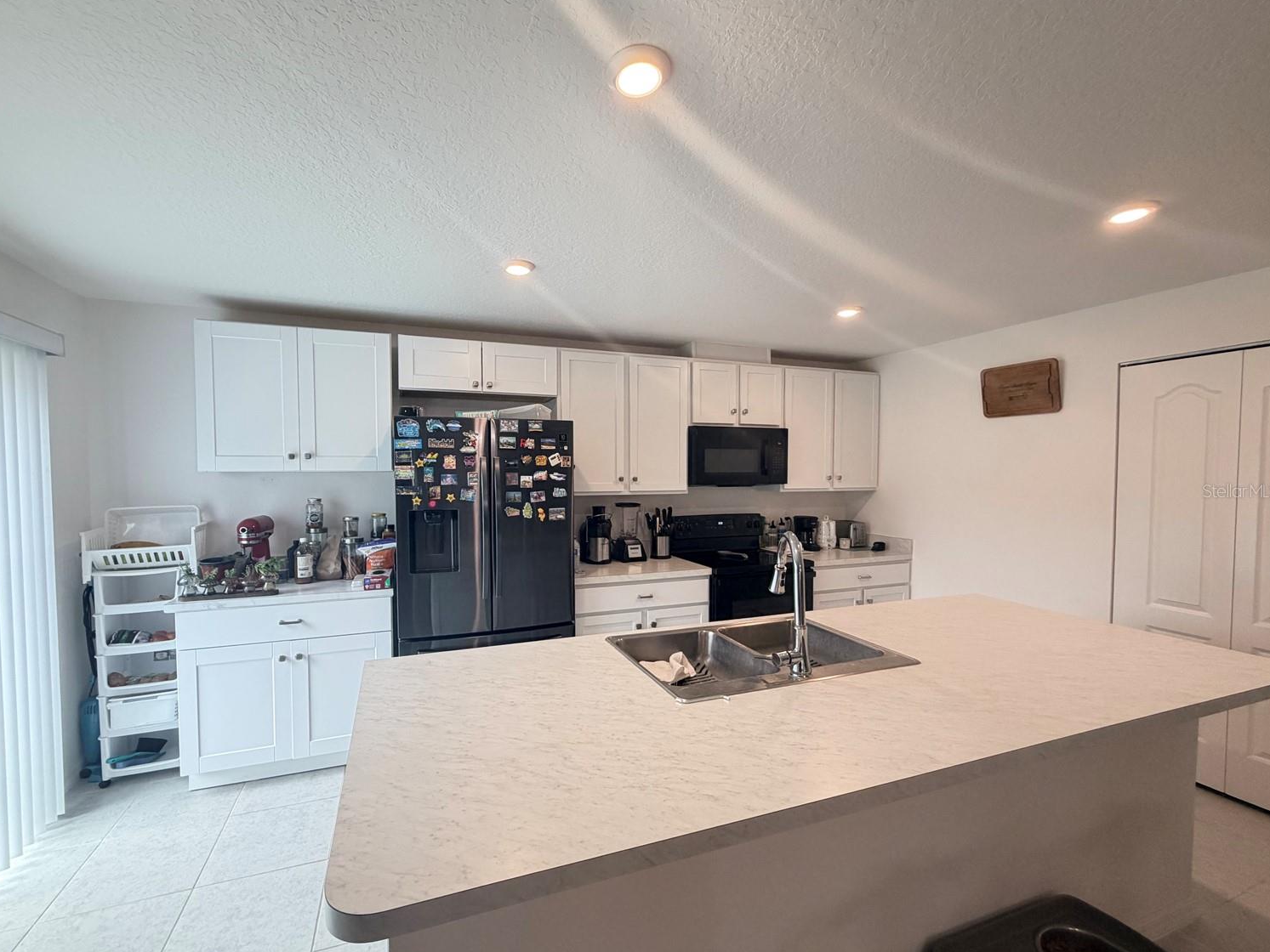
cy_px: 490
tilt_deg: -3.0
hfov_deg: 98.1
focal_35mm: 15
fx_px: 550
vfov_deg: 81.7
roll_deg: -0.1
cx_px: 602
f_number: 2.2
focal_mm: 2.22
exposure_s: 1/60
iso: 200
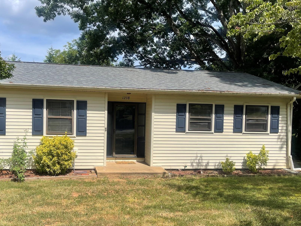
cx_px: 117
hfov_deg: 56.3
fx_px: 278
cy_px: 126
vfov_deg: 44.1
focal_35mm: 32
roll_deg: -1.3
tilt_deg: -4.1
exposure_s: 1/3165
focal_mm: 5.1
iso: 32
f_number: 1.6
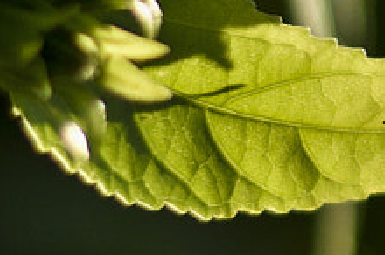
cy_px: -199
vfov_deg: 2.5
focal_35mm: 546
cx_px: 894
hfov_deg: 3.7
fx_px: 5831
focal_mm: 50
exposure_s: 1/2000
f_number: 2.2
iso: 100
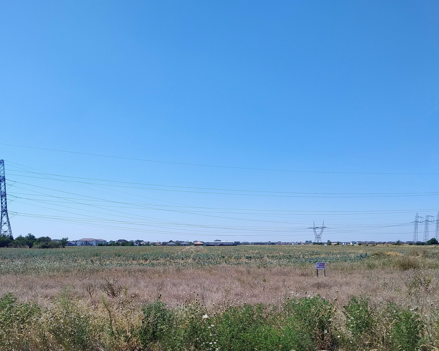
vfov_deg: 43.2
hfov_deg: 55.7
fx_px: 416
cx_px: 218
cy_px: 292
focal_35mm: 32
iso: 100
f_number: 1.8
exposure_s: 1/997
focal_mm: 5.56
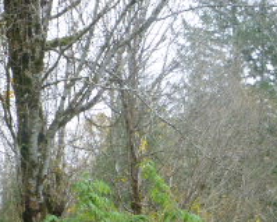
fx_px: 1057
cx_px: 200
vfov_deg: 11.7
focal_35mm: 129
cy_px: 279
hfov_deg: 14.9
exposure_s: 1/60
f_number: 3.9
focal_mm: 7.4
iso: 125
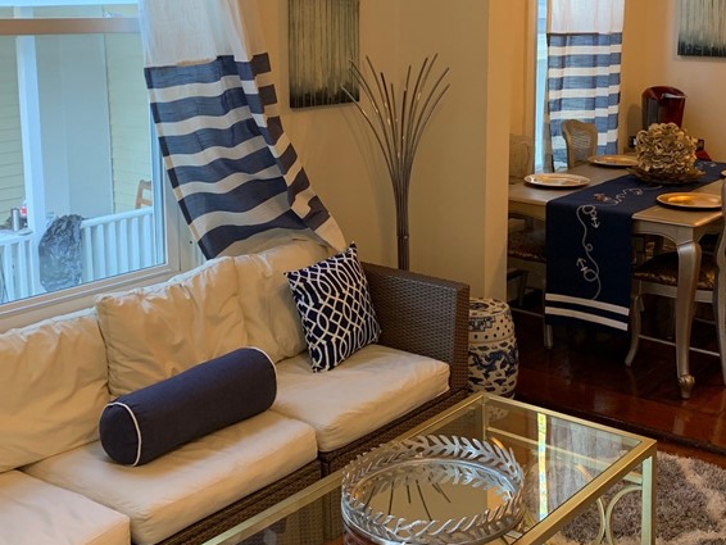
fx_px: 986
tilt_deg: -8.4
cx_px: 452
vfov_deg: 30.6
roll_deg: +0.2
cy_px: 164
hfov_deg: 40.2
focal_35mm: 47
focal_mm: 4.25
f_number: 1.8
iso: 100
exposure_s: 1/60
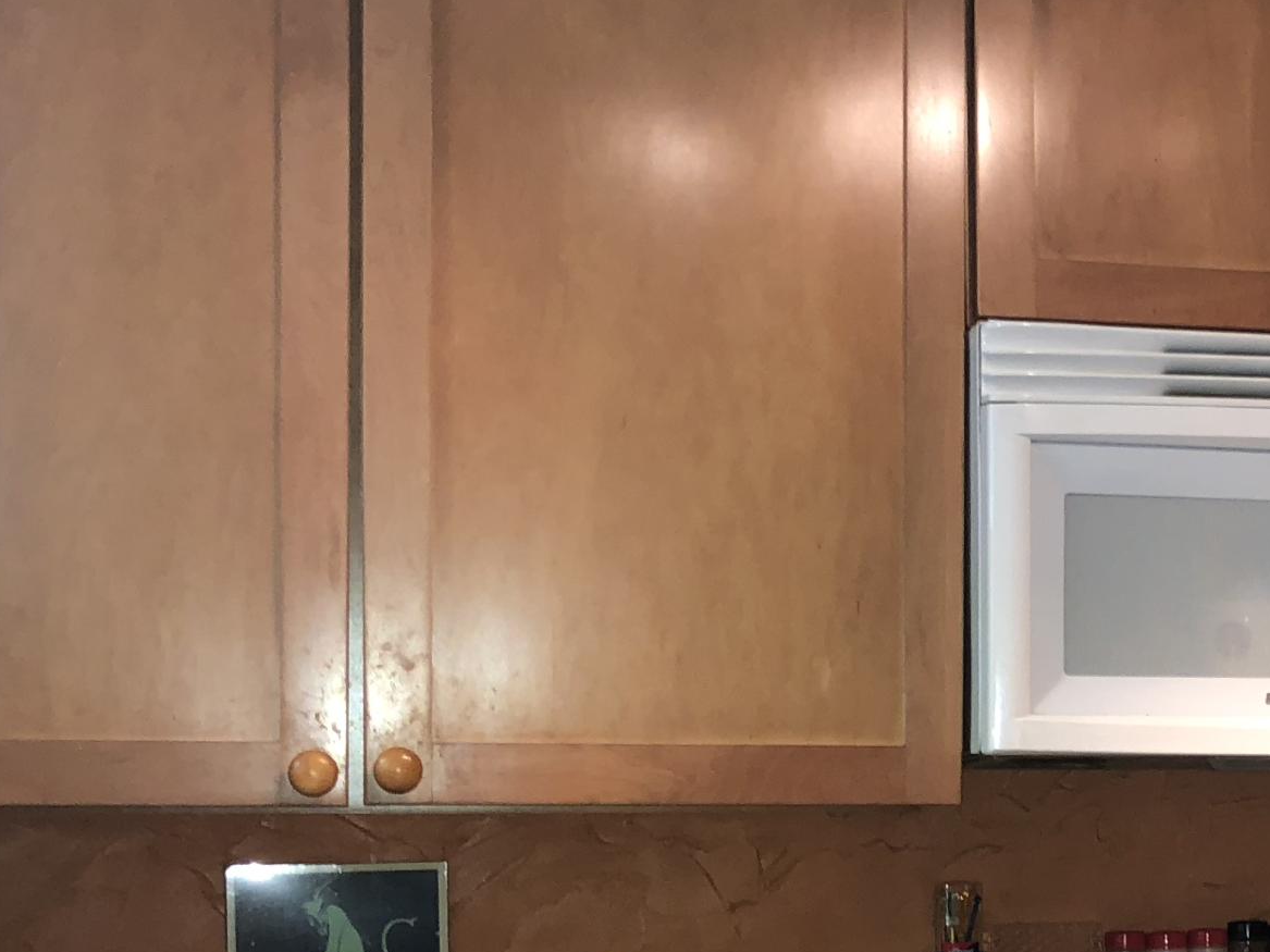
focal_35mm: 72
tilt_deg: -1.4
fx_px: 2641
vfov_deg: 20.2
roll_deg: -0.3
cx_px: 1306
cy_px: 782
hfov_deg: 25.5
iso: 80
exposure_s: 1/15
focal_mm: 3.99
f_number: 1.8
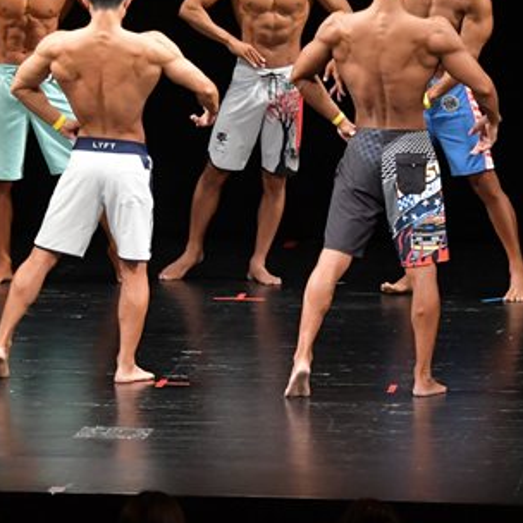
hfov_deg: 5.2
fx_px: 5812
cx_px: 292
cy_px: 170
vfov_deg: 5.2
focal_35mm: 340
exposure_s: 1/400
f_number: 5.6
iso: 3200
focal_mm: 105
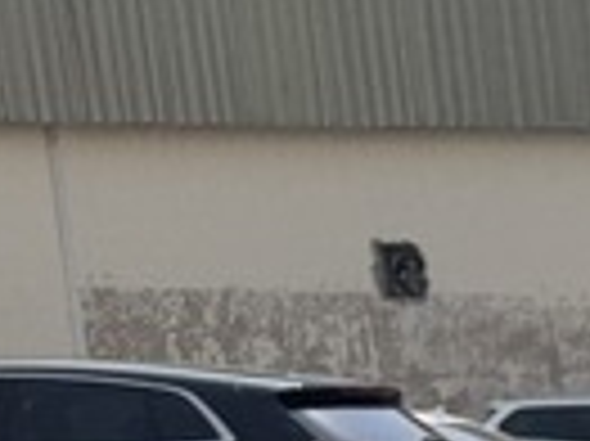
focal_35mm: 147
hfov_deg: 10.4
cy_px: 1220
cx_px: 1657
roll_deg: +0.1
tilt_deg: -15.3
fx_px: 2503
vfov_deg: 8.7
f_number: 1.78
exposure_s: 1/5319
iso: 80
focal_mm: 6.76
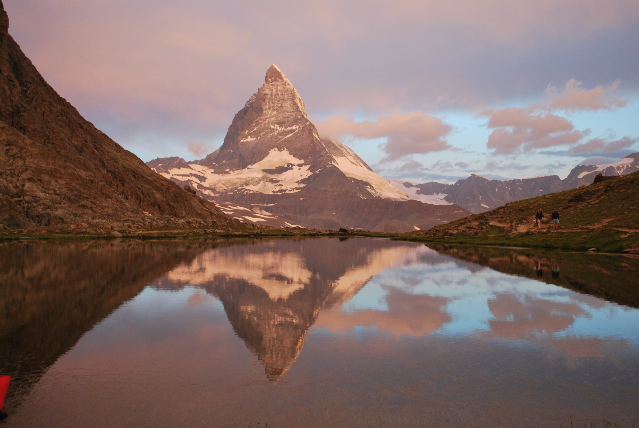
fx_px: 746
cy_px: 214
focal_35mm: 42
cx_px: 320
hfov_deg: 46.3
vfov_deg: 32.0
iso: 200
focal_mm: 28
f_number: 4.5
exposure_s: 1/40
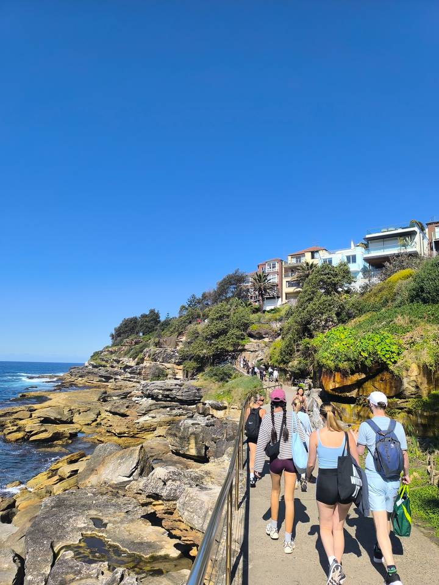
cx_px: 220
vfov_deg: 73.9
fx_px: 389
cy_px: 292
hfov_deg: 58.9
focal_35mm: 23
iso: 50
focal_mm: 6.14
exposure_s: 1/957
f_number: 1.65
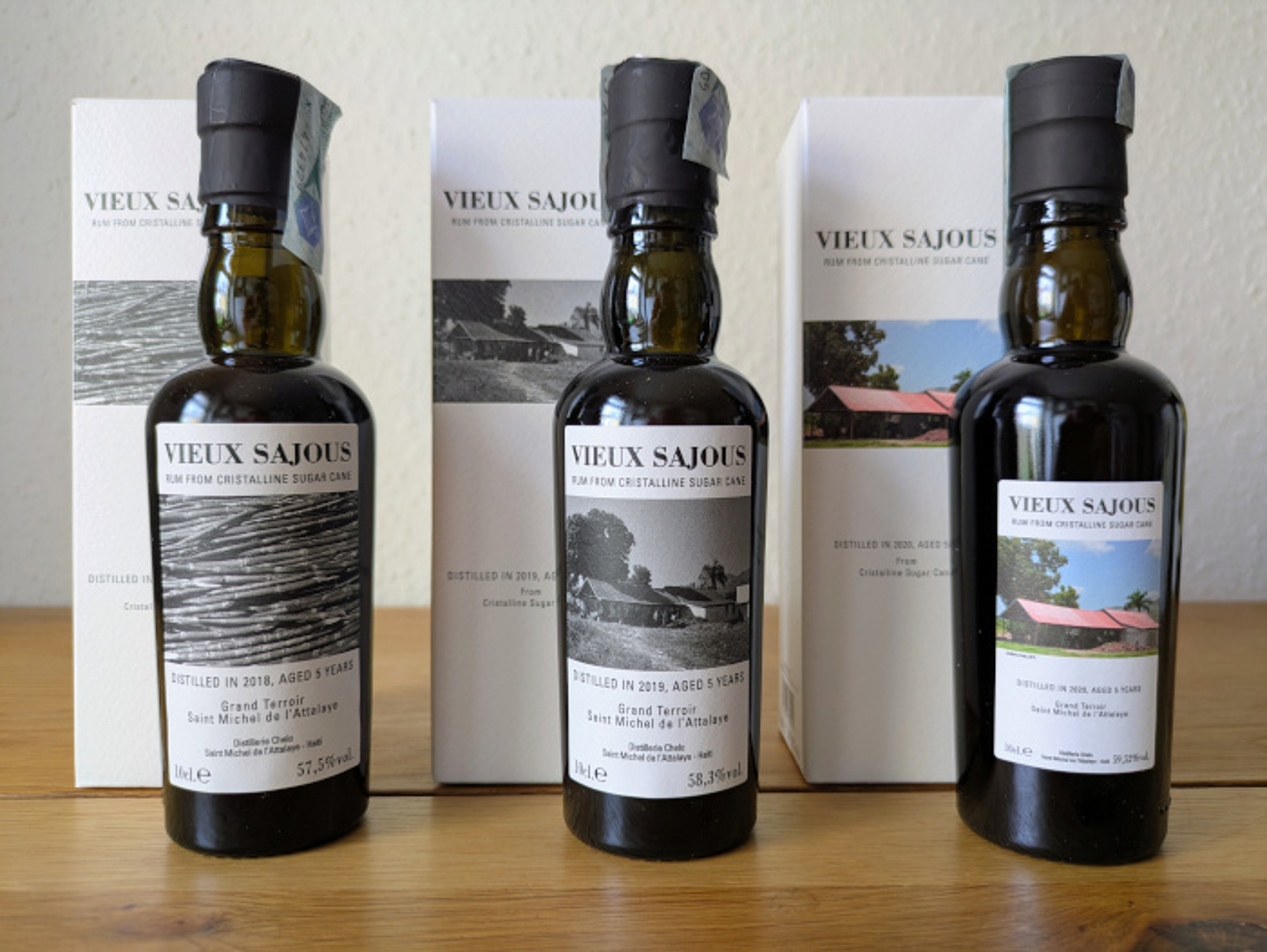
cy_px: 476
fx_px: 916
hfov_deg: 69.4
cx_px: 634
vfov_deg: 54.9
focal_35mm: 25
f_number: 1.89
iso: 44
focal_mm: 5.43
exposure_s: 1/33.3
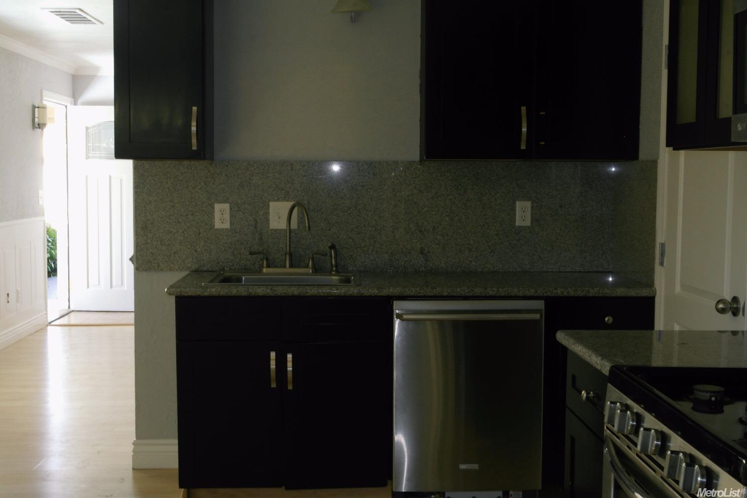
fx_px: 1017
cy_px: 249
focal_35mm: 49
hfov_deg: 40.3
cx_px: 374
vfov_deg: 27.5
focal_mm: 32
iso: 200
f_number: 20
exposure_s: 1/2
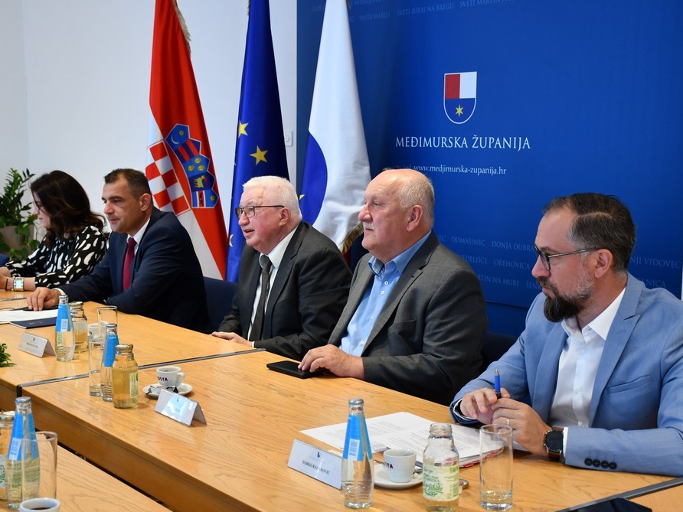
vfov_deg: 27.5
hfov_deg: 36.2
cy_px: 252
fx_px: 1046
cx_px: 323
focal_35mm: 53
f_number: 4
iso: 1000
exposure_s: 1/125
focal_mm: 32
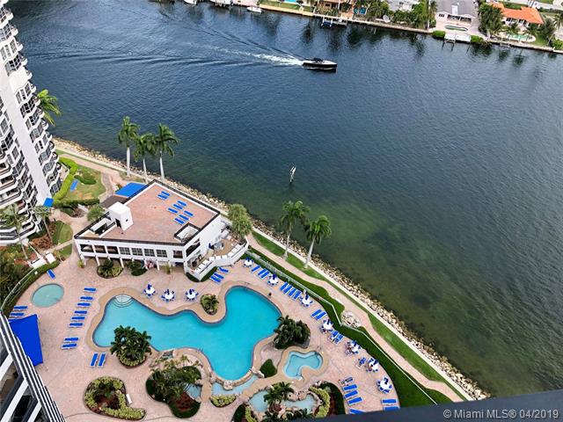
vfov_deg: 49.7
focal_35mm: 28
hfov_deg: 63.4
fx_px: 455
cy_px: 211
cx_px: 282
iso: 20
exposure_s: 1/648
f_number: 1.8
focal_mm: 3.99
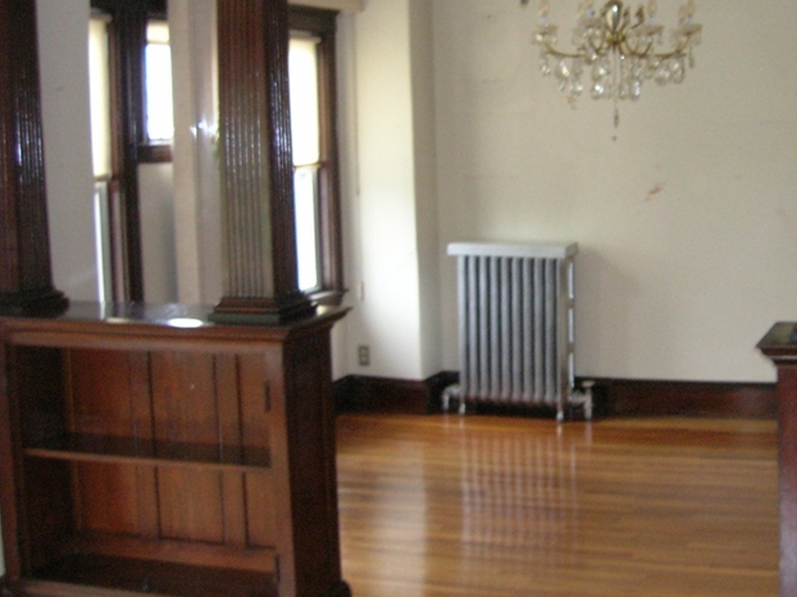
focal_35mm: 56
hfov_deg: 33.6
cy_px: 193
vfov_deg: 25.9
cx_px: 607
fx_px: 1289
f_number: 2.9
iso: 141
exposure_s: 1/29
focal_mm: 5.7
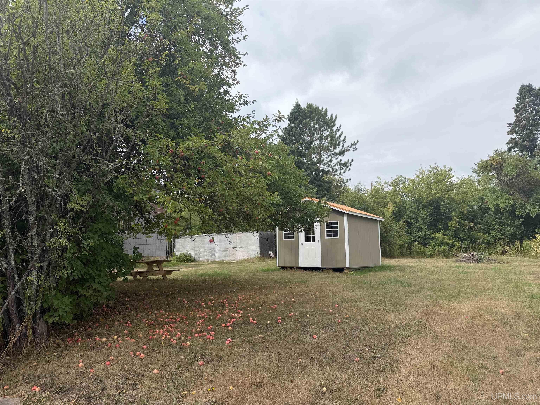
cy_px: 202
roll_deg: +0.7
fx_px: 374
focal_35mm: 24
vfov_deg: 56.8
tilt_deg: +8.7
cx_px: 270
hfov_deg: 71.6
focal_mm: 6.76
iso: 80
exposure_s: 1/3759
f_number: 1.78
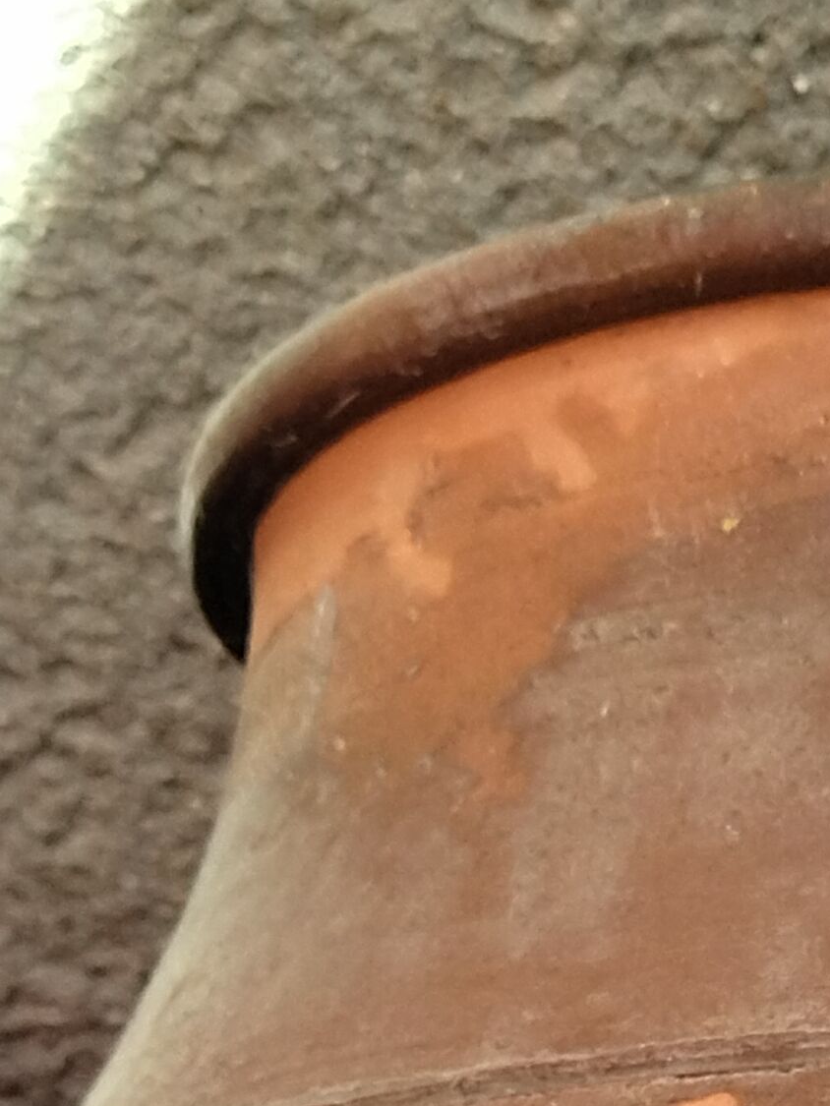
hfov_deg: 14.8
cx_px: 1066
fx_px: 3069
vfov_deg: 17.4
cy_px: 1854
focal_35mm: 96
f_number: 1.79
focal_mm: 4.74
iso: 100
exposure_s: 1/393
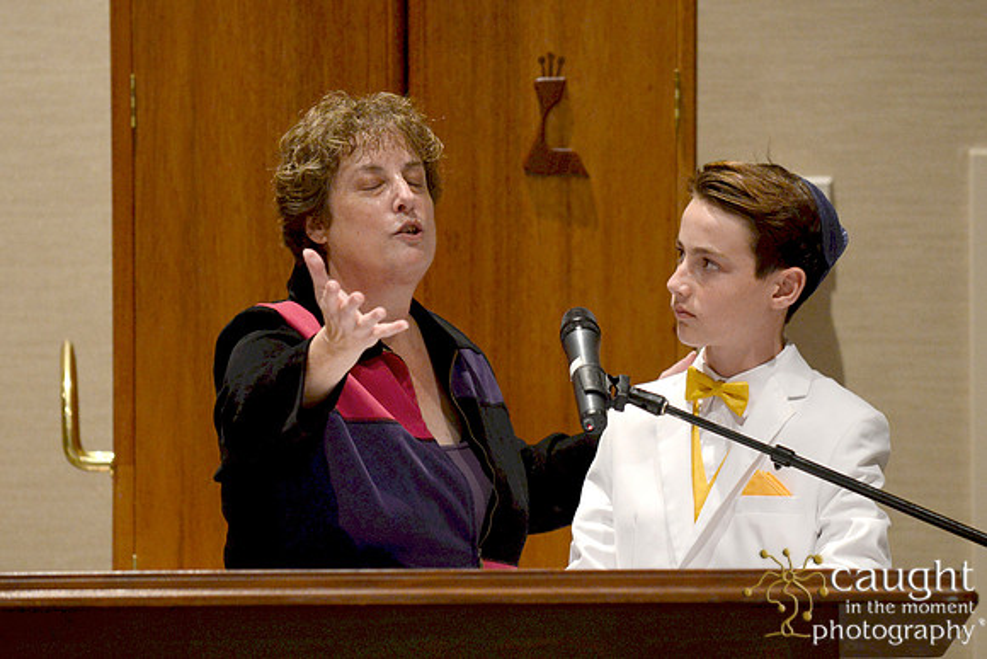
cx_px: 494
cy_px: 330
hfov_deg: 10.3
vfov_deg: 6.9
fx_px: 5484
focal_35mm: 200
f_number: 2.8
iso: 2500
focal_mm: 200
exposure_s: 1/100
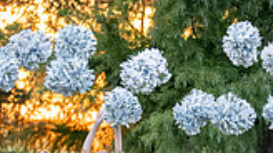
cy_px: 213
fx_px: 1657
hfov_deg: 9.3
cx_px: 343
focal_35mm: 229
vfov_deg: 5.3
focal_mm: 50
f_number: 2.2
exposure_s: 1/1000
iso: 1600
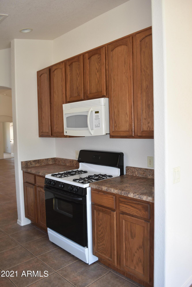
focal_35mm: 27
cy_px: 144
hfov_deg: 47.9
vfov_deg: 67.4
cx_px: 96
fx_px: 216
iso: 200
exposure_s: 1/60
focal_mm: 18
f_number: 4
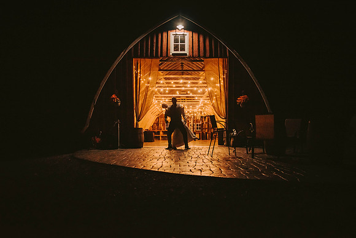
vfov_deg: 45.4
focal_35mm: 29
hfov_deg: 64.1
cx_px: 178
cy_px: 119
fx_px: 284
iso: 1250
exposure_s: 1/160
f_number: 2.8
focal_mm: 28
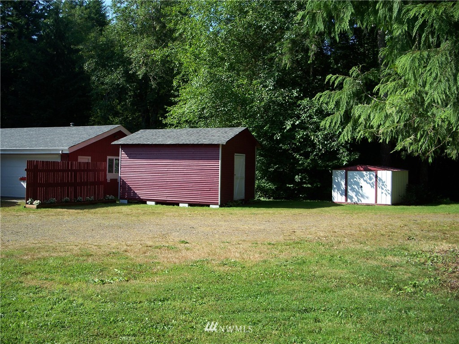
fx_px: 491
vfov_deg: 38.7
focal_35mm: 37
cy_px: 172
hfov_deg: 50.1
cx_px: 230
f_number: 2.8
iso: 64
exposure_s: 1/500
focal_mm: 7.8
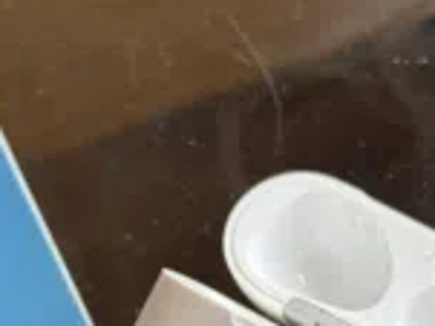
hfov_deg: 15.5
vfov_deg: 11.2
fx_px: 1595
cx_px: 279
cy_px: 470
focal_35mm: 127
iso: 50
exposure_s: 1/121
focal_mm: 6.76
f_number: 1.78
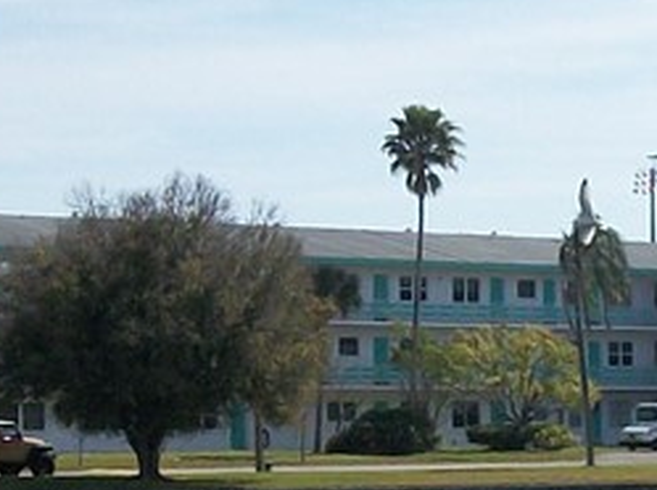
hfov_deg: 9.6
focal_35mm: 206
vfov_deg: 7.2
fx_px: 3904
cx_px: 594
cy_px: 424
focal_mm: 5.7
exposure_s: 1/320
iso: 80
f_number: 8.8
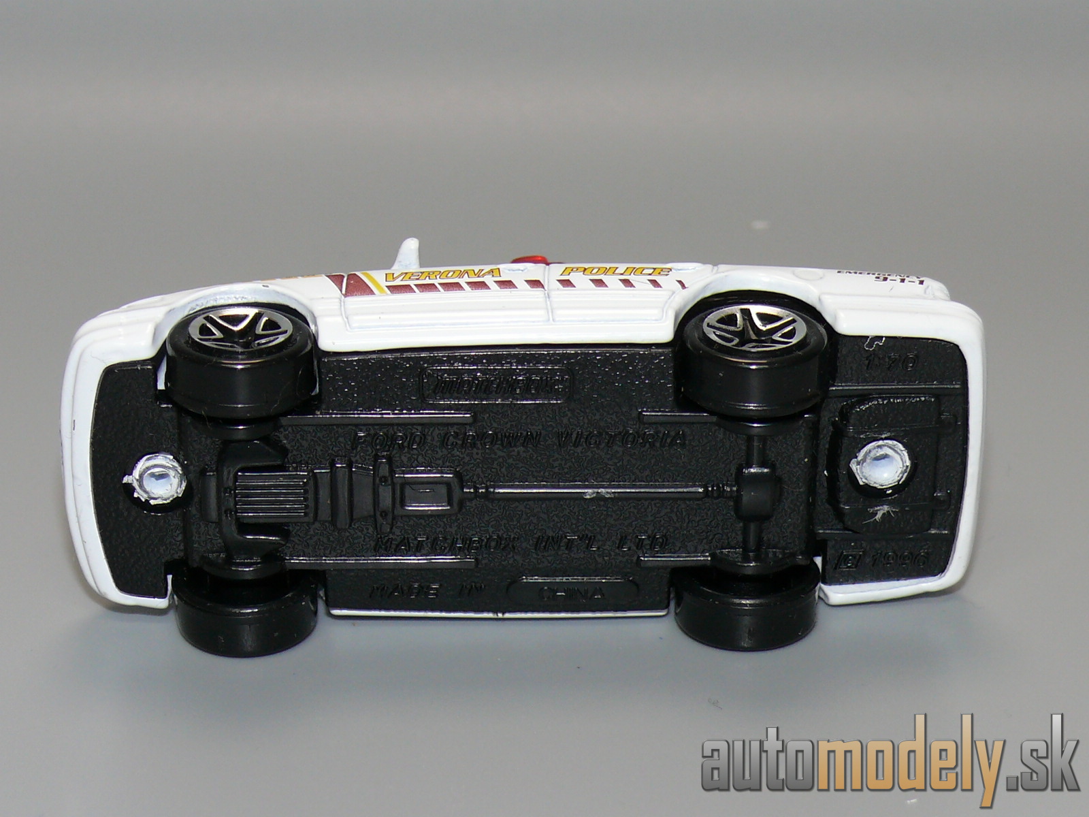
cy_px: 408
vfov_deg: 12.8
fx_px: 3649
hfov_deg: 17.0
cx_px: 544
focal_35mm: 116
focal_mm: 14.3
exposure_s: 1/30
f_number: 4
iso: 100
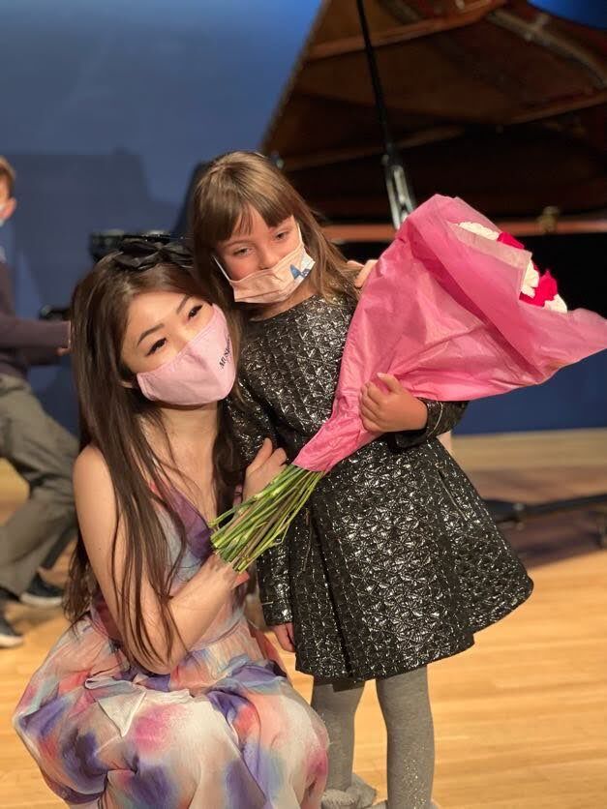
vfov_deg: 25.3
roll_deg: -0.2
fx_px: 1800
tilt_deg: -6.1
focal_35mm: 77
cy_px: 404
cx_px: 304
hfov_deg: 19.1
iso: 200
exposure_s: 1/40
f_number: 2.8
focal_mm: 9
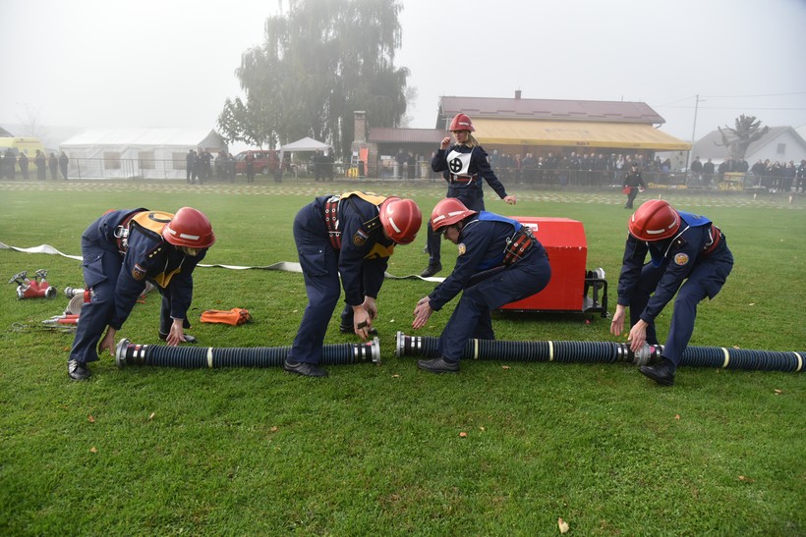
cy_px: 268
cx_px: 403
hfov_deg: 73.7
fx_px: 537
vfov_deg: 53.2
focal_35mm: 24
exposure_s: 1/2500
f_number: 4.5
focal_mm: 24
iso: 1000
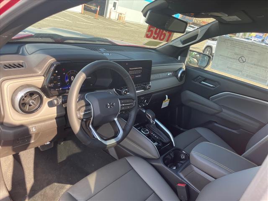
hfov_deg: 67.3
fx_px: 201
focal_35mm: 26
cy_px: 100
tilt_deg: -24.8
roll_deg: -14.4
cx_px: 134
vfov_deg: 53.1
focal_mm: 4.2
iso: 50
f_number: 1.6
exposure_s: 1/121
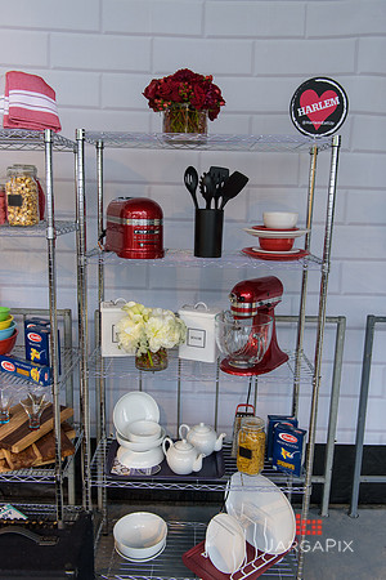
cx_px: 193
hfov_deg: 42.3
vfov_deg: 60.3
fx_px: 499
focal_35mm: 31
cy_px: 290
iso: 400
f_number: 3.2
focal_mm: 31
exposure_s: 1/800
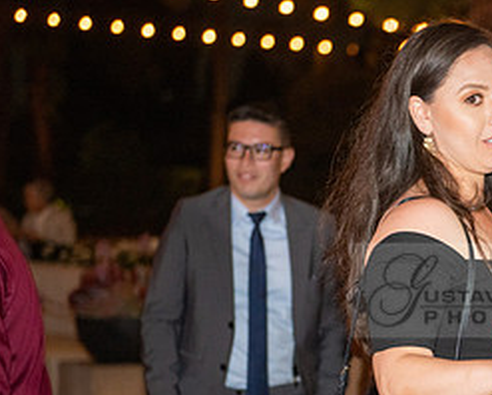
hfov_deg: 12.3
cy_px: 290
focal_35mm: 154
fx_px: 2244
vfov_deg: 10.0
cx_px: 524
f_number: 2.8
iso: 1250
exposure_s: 1/125
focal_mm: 70
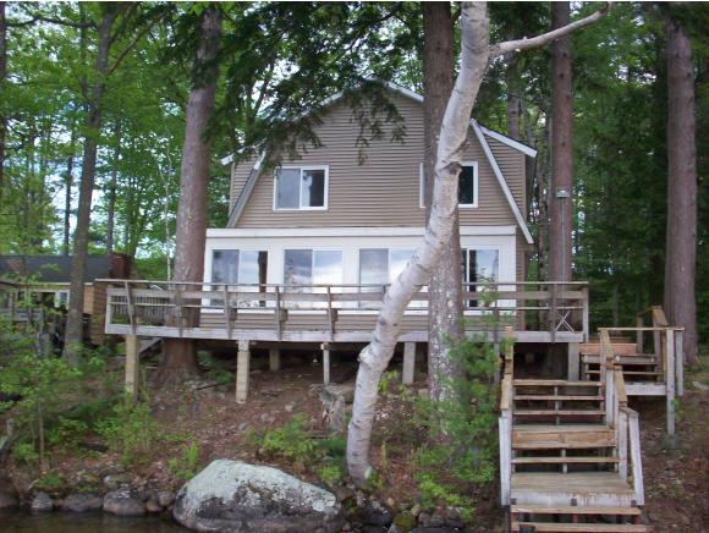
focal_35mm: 37
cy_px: 266
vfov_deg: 38.7
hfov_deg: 50.1
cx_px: 354
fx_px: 758
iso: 174
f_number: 2.8
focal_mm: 6.2
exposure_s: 1/128
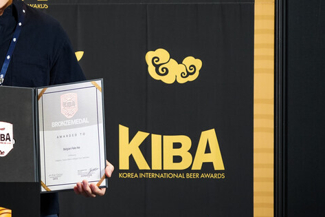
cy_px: 93
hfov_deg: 14.3
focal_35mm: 142
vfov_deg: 9.7
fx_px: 1281
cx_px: 25
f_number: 4
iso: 2000
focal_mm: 70
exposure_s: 1/160
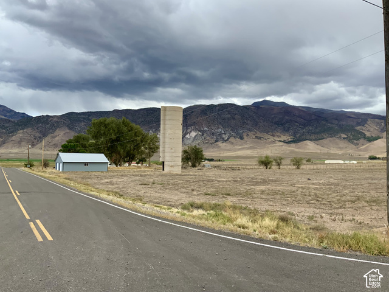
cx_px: 194
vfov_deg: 48.2
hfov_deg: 61.7
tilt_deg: +3.0
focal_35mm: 29
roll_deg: -1.5
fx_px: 326
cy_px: 146
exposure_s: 1/691
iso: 16
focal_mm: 3
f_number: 1.8
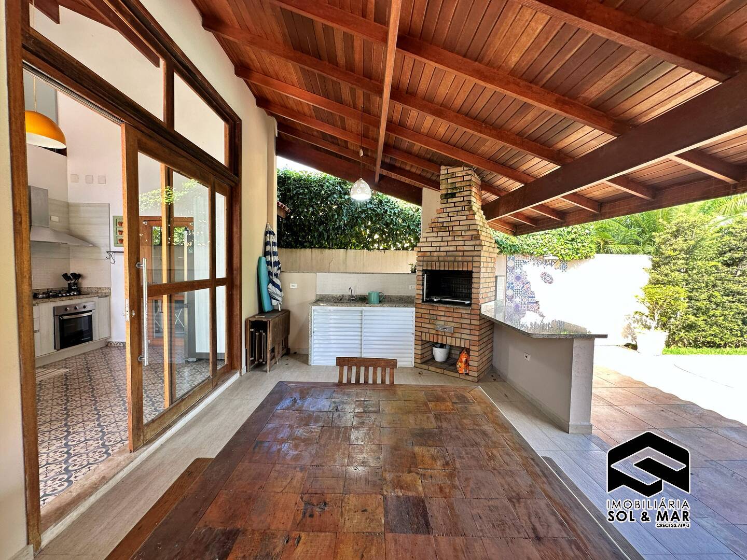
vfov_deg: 85.7
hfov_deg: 102.1
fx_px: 302
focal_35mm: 14
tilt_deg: -2.5
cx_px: 374
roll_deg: -1.1
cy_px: 280
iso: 64
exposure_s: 1/99
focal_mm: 2.22
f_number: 2.2
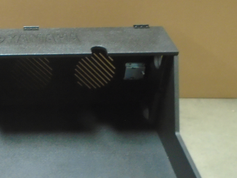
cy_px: 135
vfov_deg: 25.8
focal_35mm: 56
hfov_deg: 32.8
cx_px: 30
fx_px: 384
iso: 400
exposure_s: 1/15
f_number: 3.2
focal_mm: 4.6
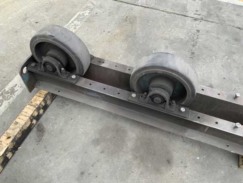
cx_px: 122
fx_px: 204
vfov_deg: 48.2
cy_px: 92
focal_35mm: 29
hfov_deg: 61.7
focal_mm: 3
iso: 16
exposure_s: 1/378
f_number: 1.8
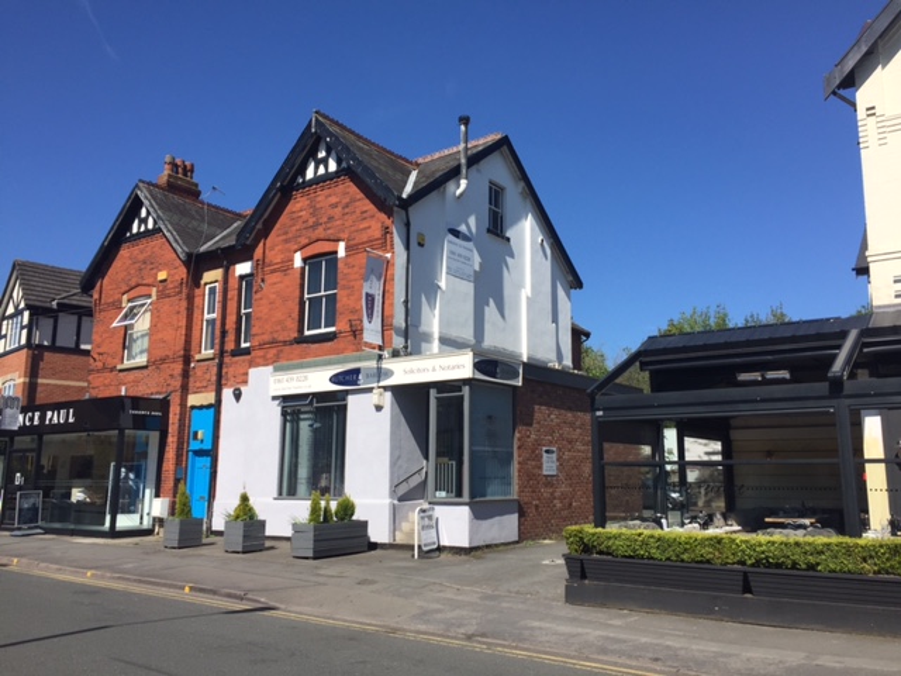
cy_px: 338
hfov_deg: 61.7
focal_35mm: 29
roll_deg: +0.9
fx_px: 755
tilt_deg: +10.4
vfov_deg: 48.2
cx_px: 450
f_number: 2.2
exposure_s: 1/2326
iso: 32
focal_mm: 4.15
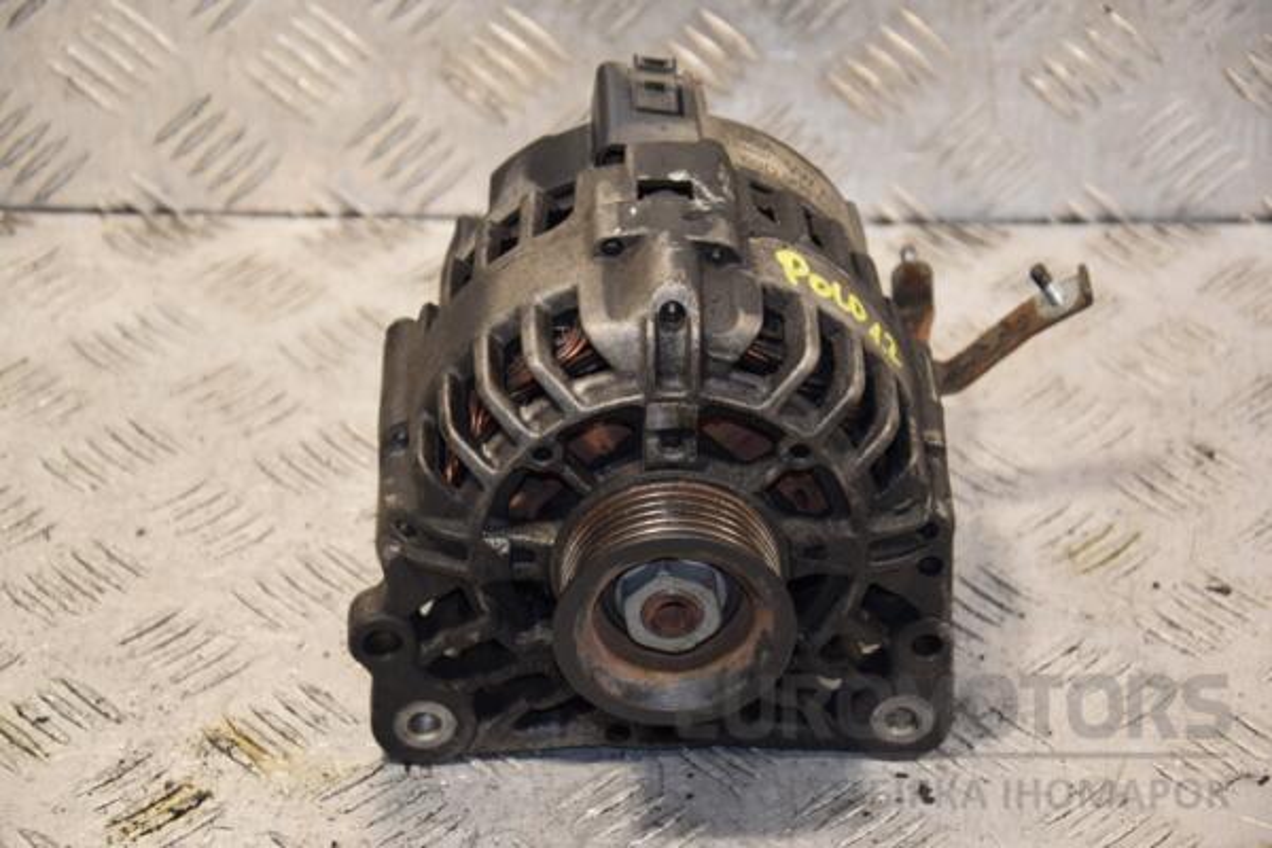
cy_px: 424
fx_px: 3975
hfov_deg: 18.2
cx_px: 636
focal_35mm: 112
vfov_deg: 12.2
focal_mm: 75
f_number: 5.3
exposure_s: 1/125
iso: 800
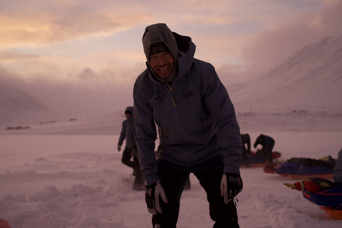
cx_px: 171
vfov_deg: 27.0
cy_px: 114
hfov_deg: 39.6
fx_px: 475
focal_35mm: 50
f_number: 4
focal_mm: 50
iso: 500
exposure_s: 1/320
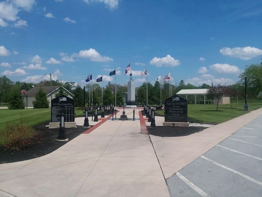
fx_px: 219
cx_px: 131
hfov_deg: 61.7
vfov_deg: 48.2
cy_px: 98
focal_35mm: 29
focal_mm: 2.47
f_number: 1.9
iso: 40
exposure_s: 1/3140
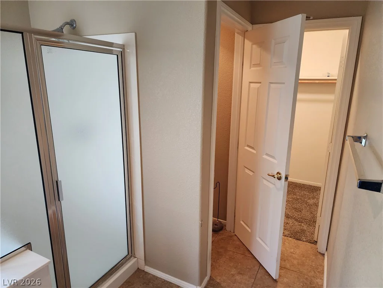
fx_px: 254
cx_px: 192
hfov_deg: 73.9
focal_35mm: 23
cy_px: 144
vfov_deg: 58.9
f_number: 1.8
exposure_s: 1/120
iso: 640
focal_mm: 6.4
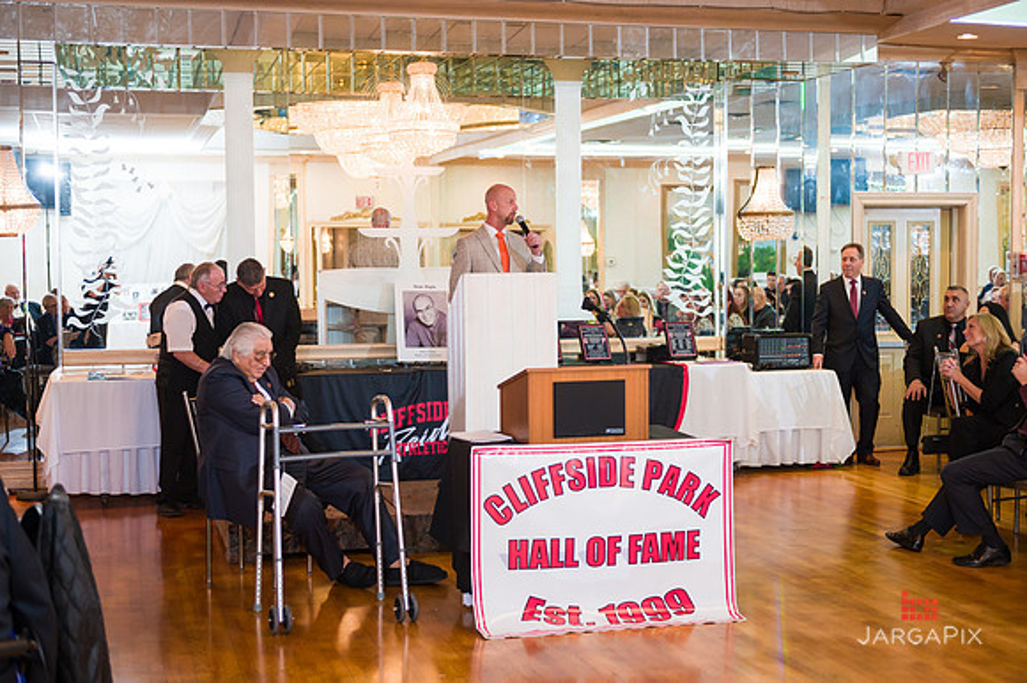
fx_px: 1416
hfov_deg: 39.9
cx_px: 514
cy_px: 342
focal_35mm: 50
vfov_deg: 27.1
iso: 1250
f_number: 3.2
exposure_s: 1/200
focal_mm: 48
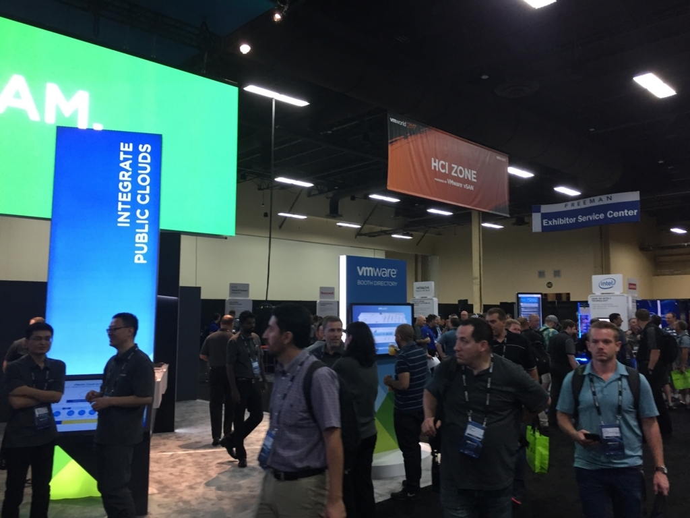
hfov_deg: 61.7
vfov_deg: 48.2
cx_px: 345
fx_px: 578
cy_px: 259
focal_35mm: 29
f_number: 2.2
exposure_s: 1/30
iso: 50
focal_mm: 4.15
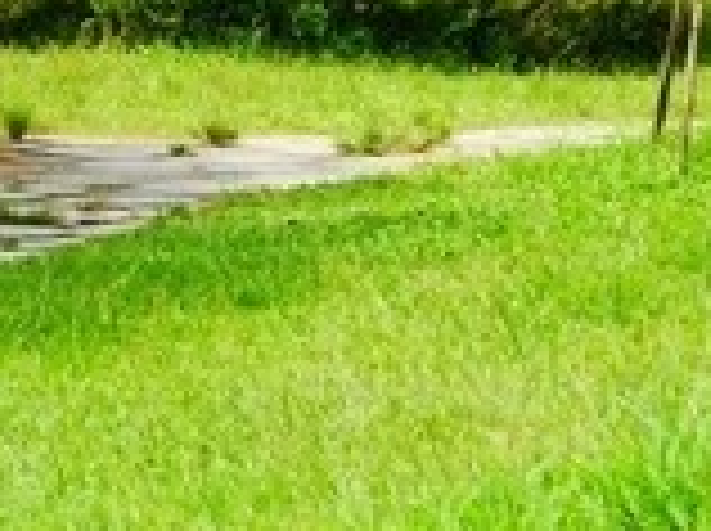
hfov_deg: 5.3
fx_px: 7650
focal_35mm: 373
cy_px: -428
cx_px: 162
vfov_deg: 3.9
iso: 200
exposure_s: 1/250
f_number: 5
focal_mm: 49
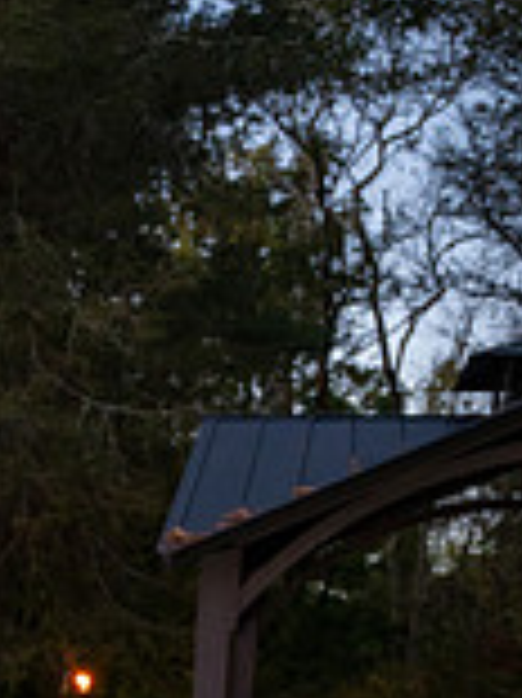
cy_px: 901
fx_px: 1570
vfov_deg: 22.5
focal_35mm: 78
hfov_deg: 17.8
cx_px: -133
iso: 6400
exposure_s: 1/60
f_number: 2.8
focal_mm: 28
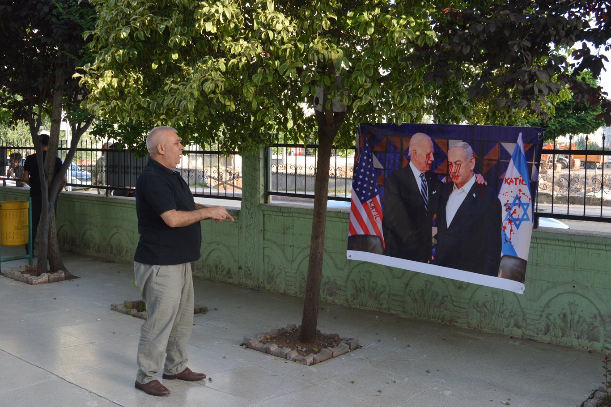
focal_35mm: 38
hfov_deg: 51.3
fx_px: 636
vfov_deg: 35.5
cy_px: 204
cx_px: 306
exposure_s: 1/125
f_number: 5.6
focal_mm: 25
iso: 400
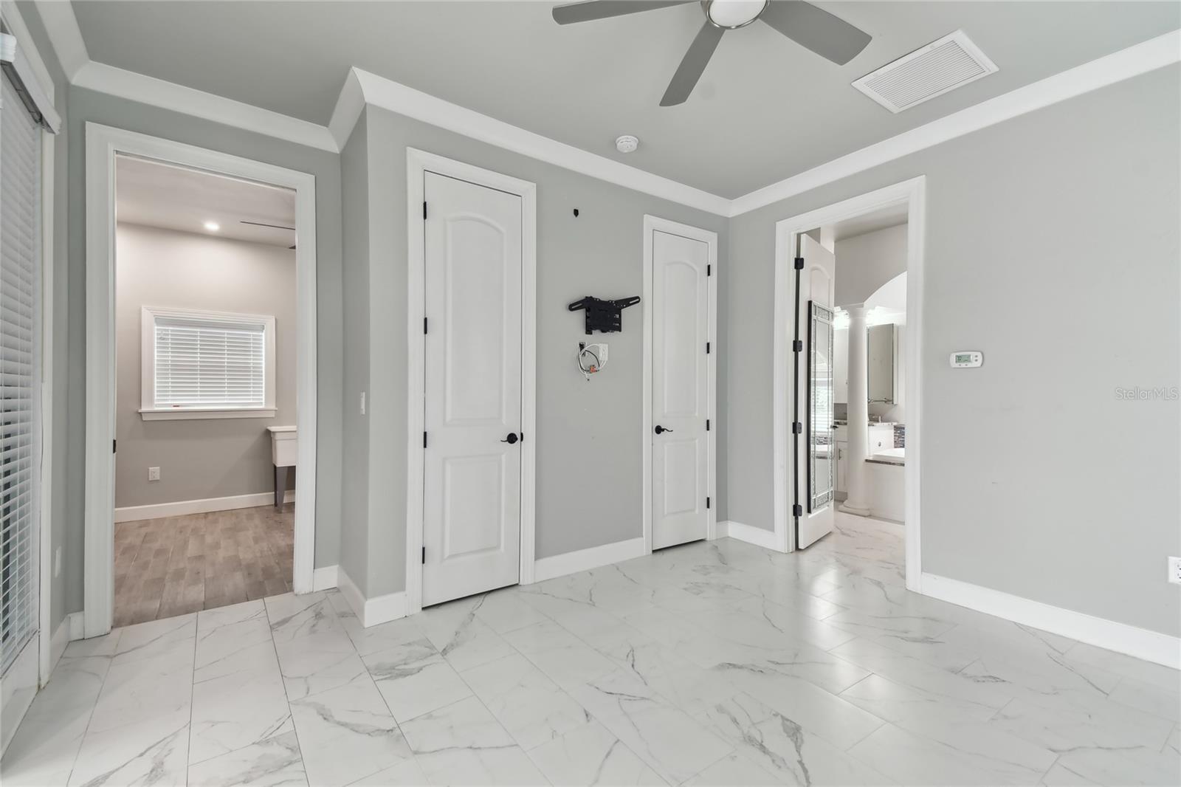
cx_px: 590
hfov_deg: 100.4
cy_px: 394
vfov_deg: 77.3
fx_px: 492
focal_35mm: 15
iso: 100
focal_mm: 10
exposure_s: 1/4
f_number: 7.1
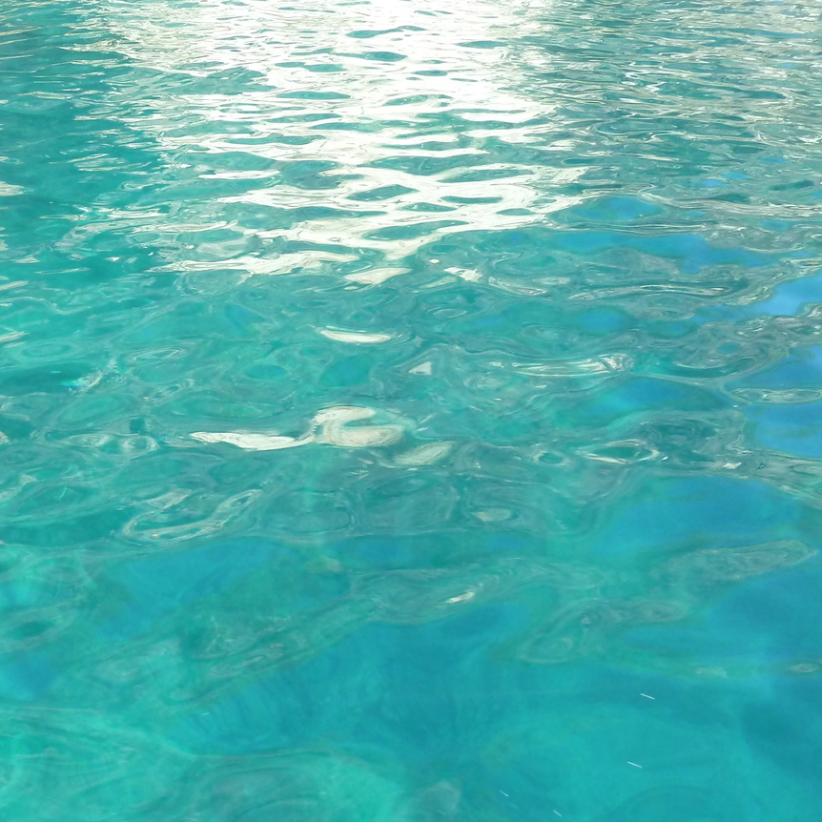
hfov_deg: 38.0
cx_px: 72
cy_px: 405
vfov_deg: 40.9
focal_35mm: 41
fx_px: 1101
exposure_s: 1/250
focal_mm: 4.1
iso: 200
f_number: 3.3
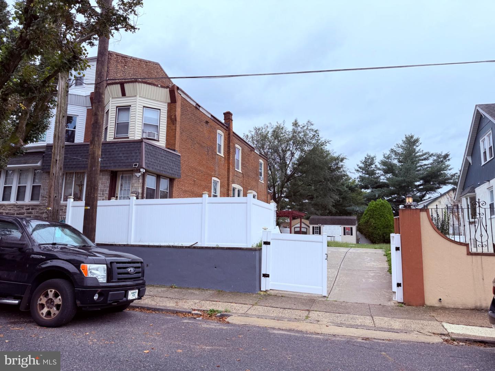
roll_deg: -0.8
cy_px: 186
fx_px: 343
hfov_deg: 71.6
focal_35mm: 24
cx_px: 248
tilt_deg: +8.6
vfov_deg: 56.8
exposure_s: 1/920
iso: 80
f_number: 1.78
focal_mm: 6.76
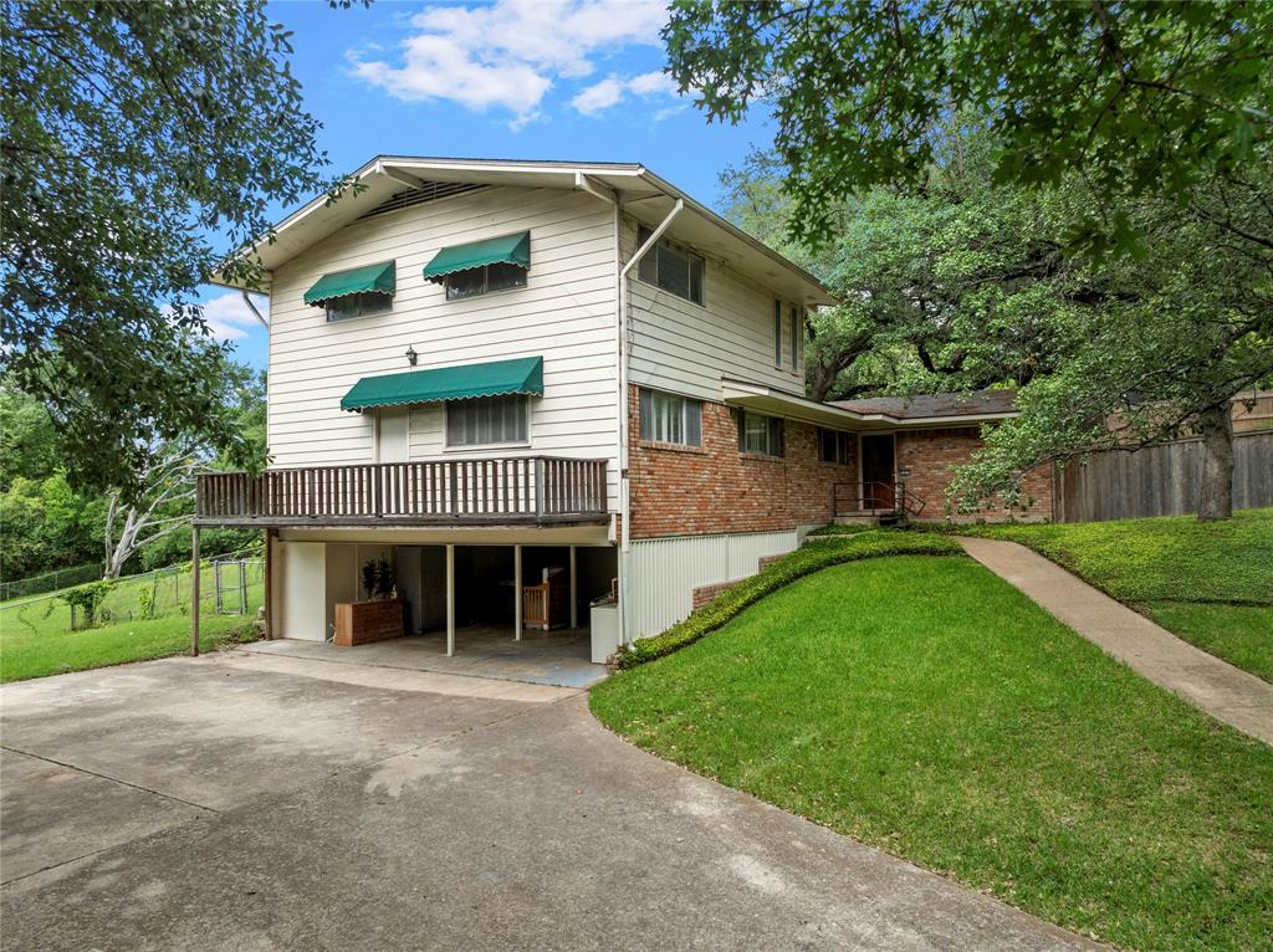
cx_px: 636
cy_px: 476
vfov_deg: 56.7
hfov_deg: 71.6
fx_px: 882
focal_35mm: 24
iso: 210
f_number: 2.8
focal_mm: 12.29
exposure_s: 1/1250
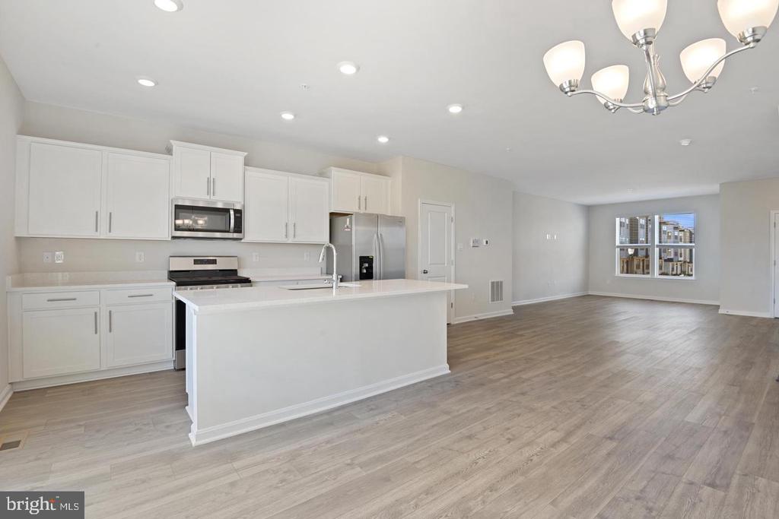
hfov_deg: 96.7
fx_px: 346
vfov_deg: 73.8
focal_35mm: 16
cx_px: 390
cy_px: 260
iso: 400
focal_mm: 16
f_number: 9
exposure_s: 1/13
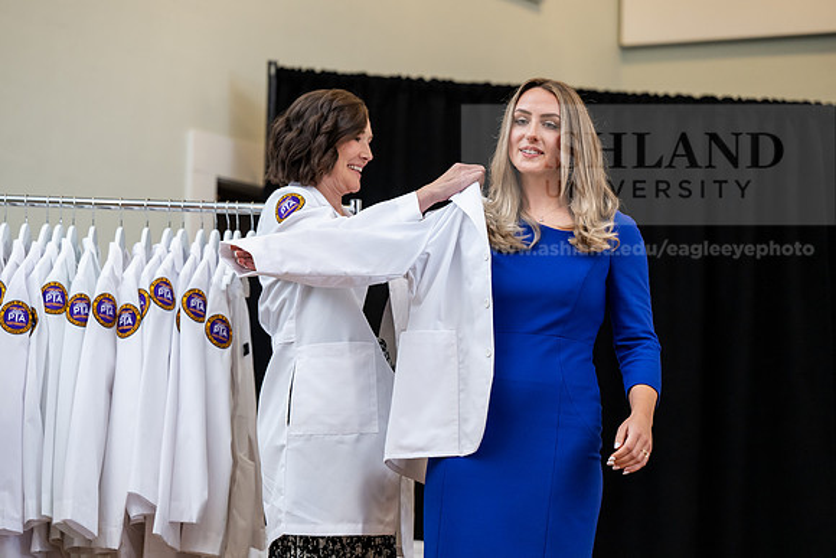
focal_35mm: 130
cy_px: 279
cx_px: 418
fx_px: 3019
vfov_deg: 10.6
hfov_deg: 15.8
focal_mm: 130
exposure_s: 1/200
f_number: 3.5
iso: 1600
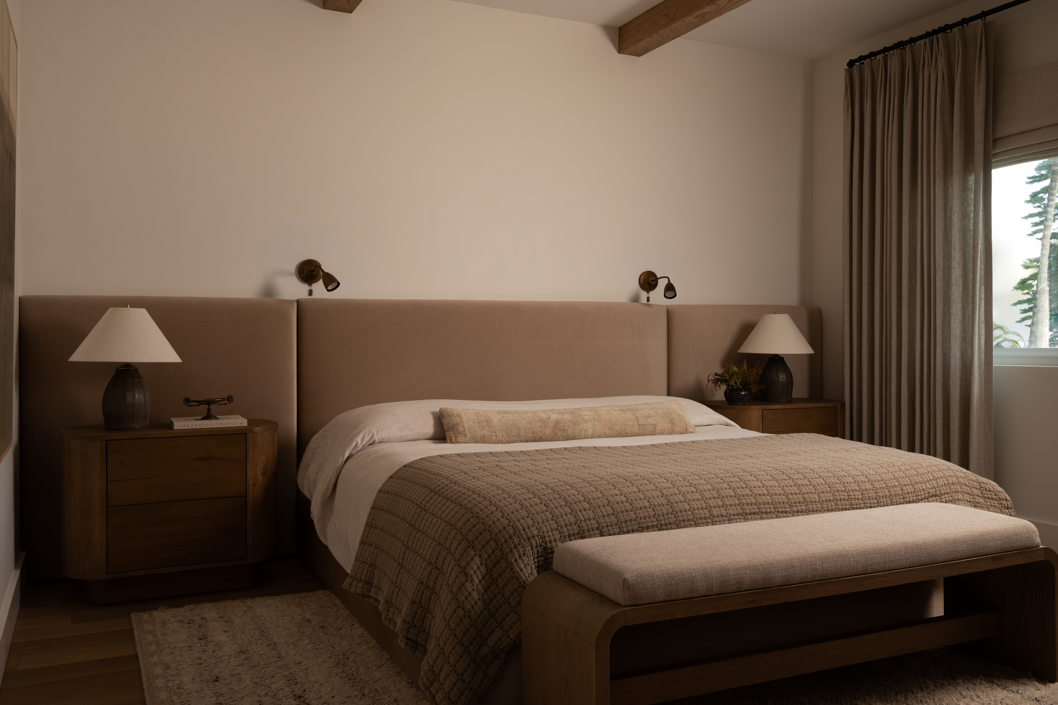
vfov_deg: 42.3
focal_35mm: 31
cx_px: 529
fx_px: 911
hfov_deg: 60.3
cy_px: 352
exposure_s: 1/25
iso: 160
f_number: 10
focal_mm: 31
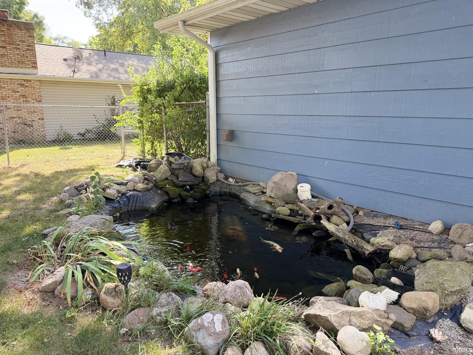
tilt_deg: -12.7
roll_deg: +0.5
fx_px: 328
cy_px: 178
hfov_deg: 71.6
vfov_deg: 56.8
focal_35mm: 24
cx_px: 236
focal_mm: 6.76
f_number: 1.78
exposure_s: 1/246
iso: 80
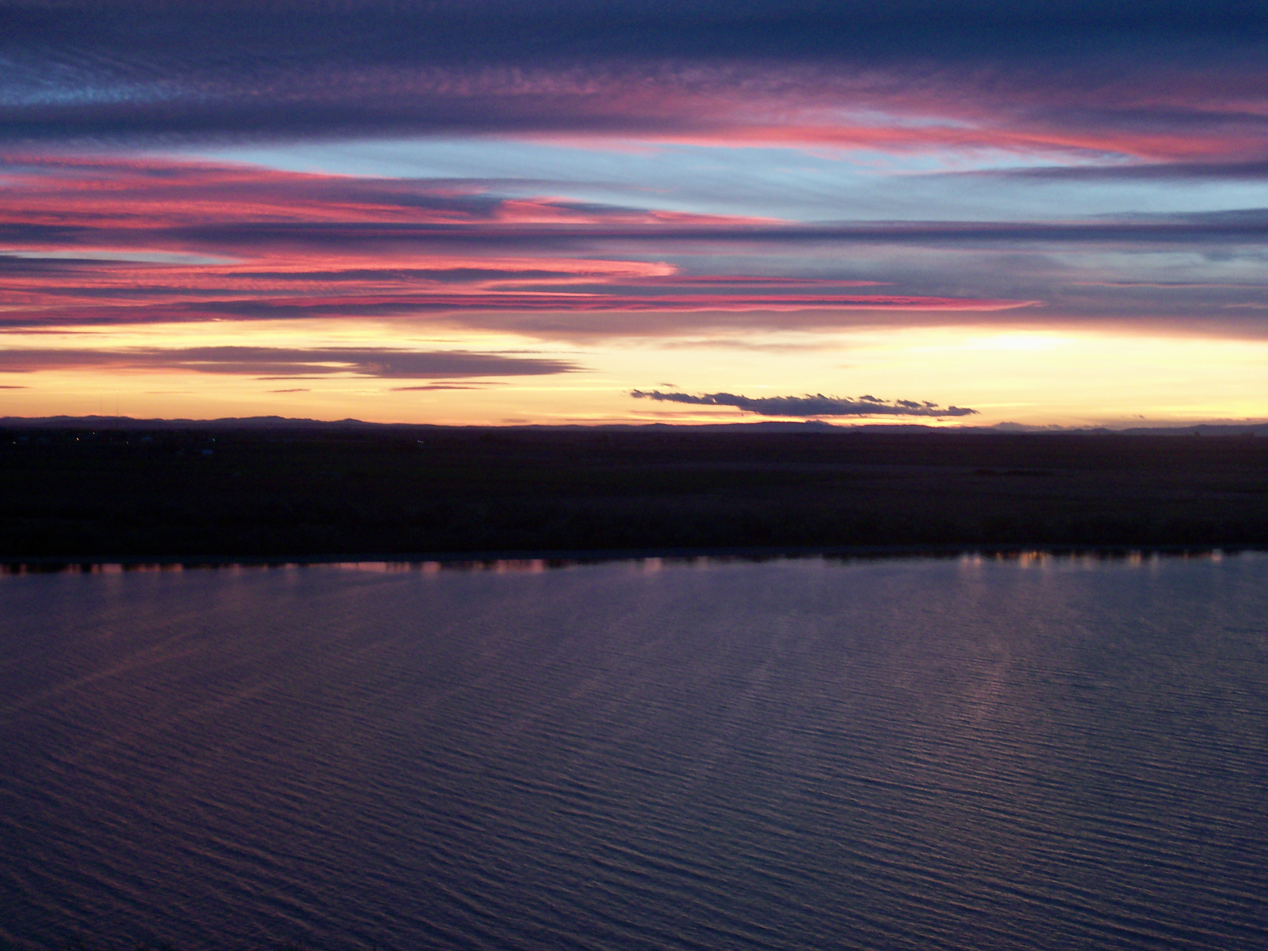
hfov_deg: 36.8
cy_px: 476
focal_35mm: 52
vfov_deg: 28.0
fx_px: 1905
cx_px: 634
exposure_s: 1/40
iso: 100
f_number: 3.3
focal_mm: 9.3
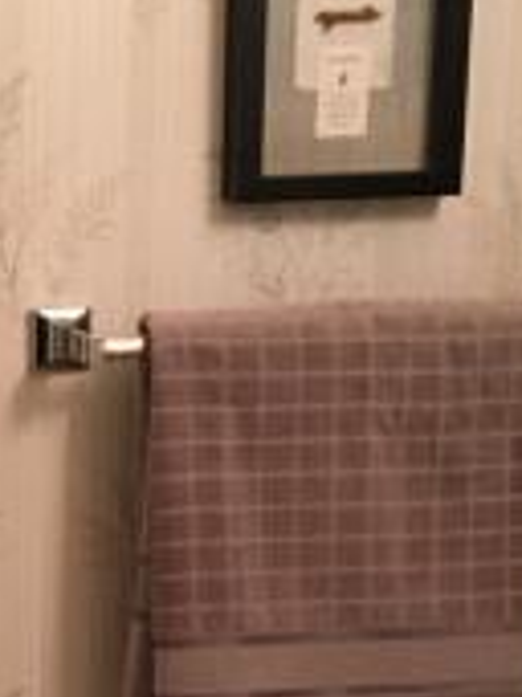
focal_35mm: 130
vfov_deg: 14.7
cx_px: -143
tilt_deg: -15.7
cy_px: 827
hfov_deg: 11.1
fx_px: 2617
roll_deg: +1.2
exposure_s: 1/30
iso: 100
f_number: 2.2
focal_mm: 4.15
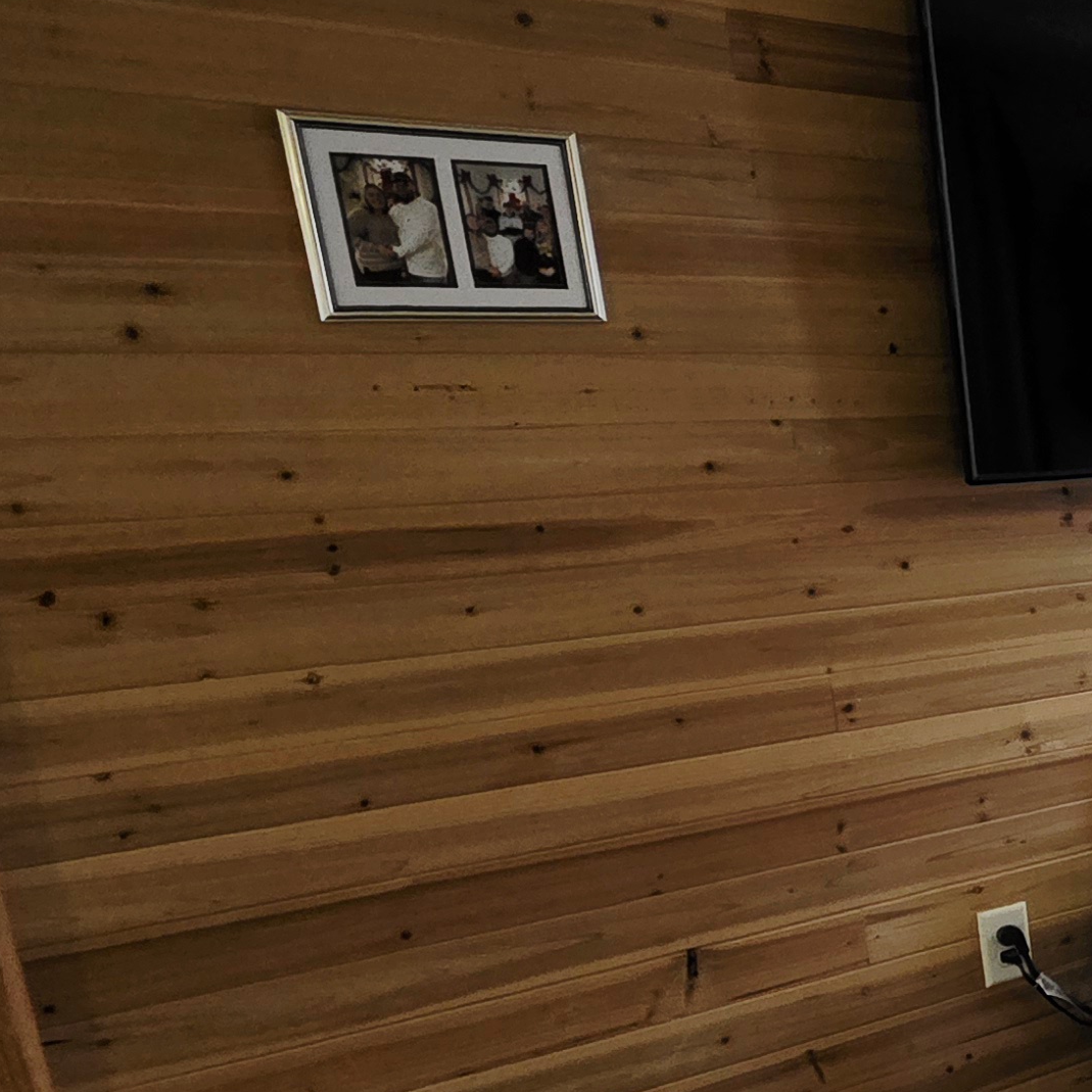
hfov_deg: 25.6
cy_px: 739
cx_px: 1744
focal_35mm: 43
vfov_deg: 38.7
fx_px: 1535
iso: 800
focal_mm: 2.2
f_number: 1.9
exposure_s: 1/60.2
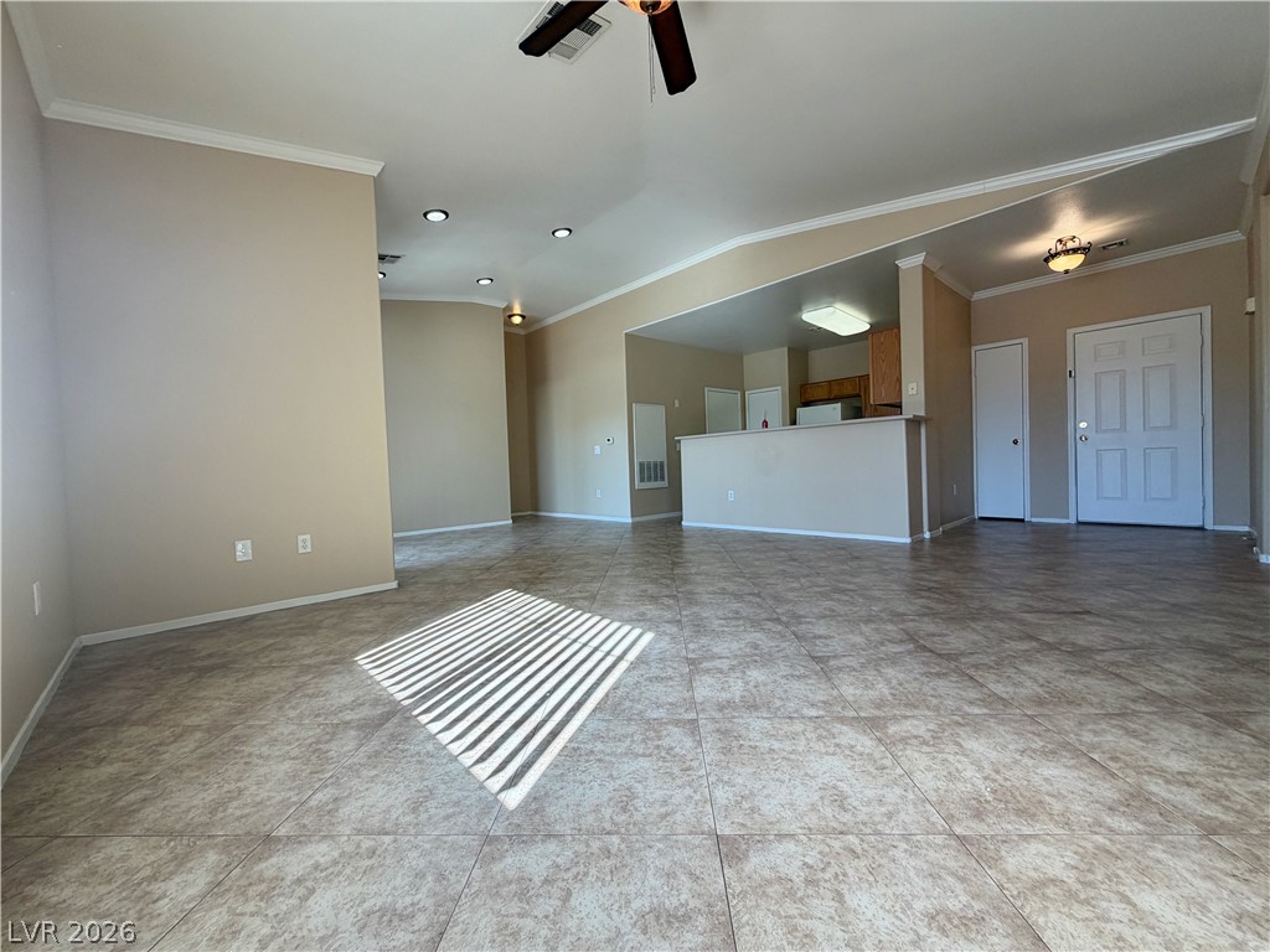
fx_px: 514
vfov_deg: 85.7
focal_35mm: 14
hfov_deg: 102.1
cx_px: 635
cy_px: 476
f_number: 2.2
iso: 80
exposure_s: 1/120
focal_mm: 2.22
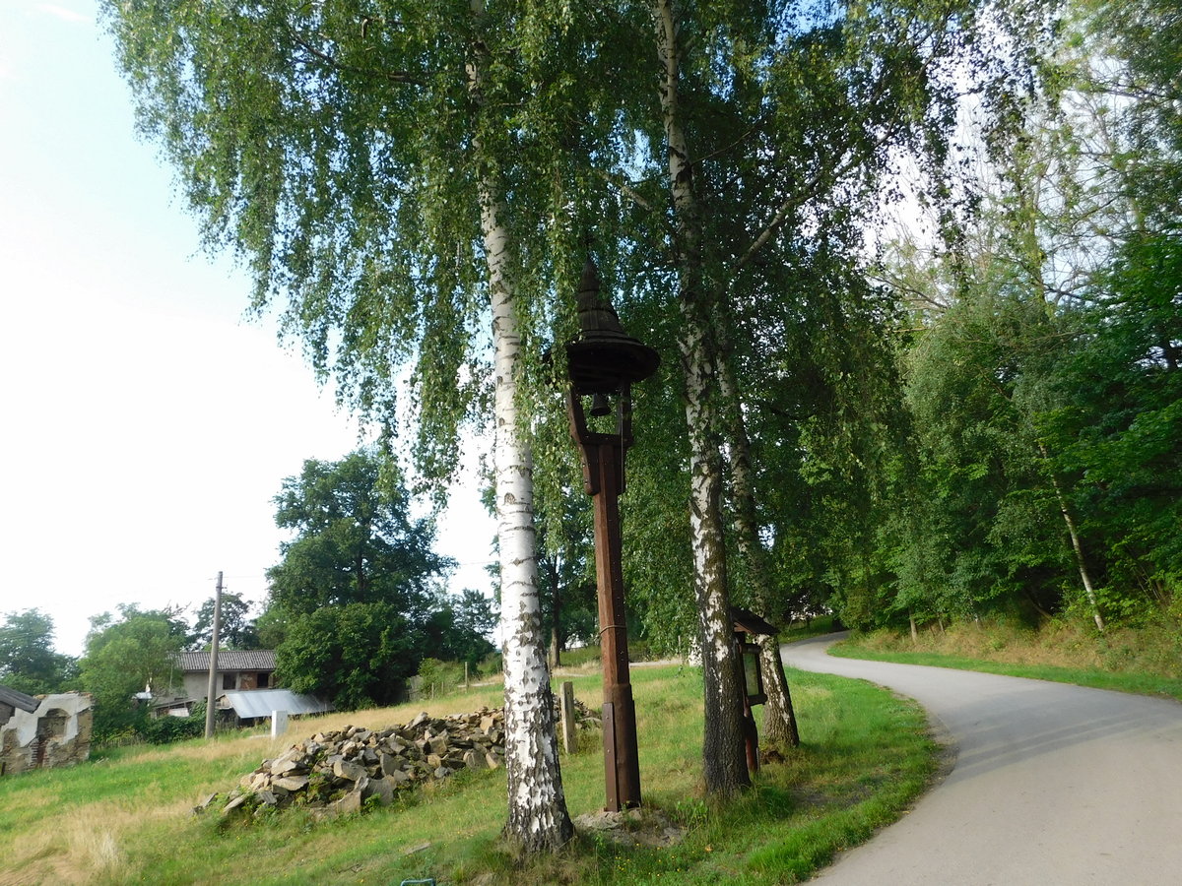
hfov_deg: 73.9
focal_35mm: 23
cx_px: 591
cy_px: 443
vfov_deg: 58.9
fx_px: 785
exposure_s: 1/250
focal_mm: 4
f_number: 3
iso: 125
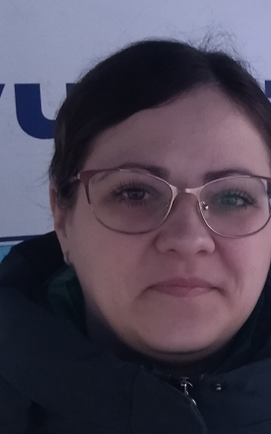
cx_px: 428
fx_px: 1264
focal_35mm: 107
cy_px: 243
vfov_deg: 19.4
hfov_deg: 11.6
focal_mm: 4.74
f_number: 1.79
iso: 534
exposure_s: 1/17
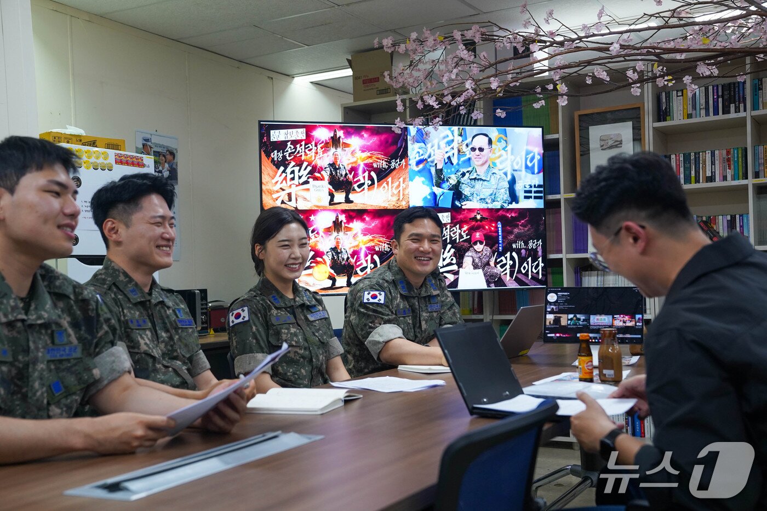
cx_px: 384
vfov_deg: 31.2
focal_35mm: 43
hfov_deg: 45.4
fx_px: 916
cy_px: 256
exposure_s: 1/200
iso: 1600
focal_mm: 43
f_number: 4
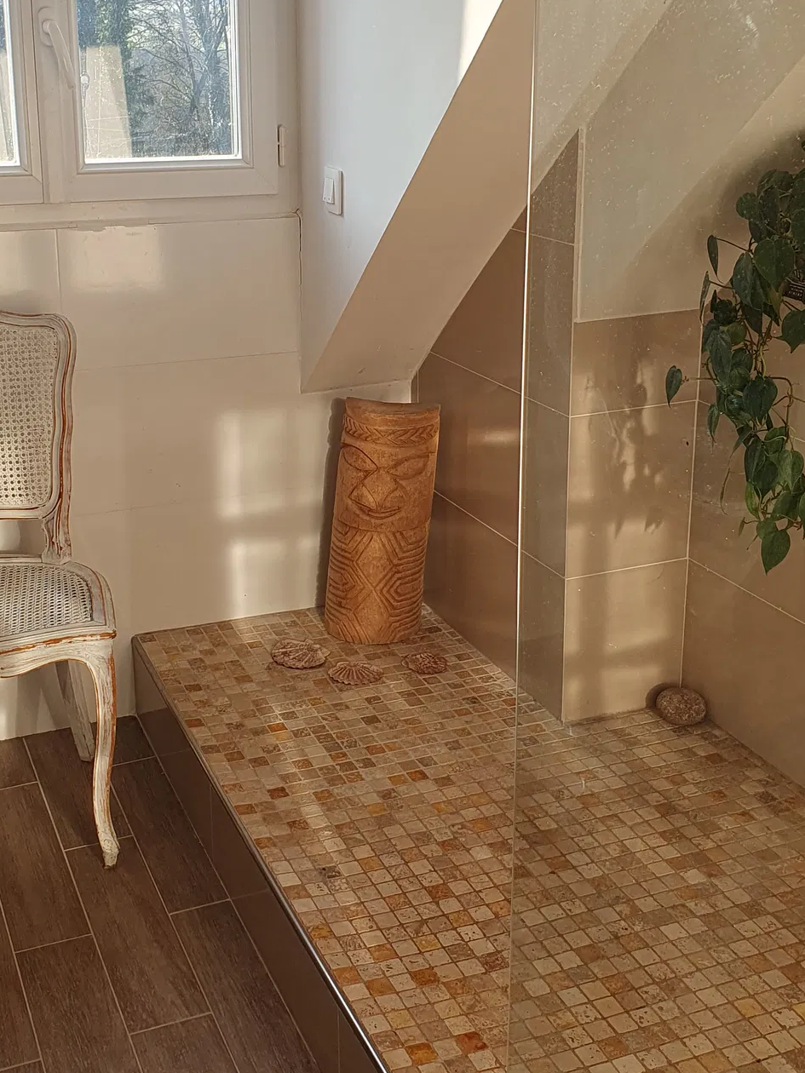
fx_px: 1364
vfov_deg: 42.6
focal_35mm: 44
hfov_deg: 32.8
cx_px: 319
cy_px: 402
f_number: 2.4
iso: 50
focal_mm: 4.32
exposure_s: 1/202
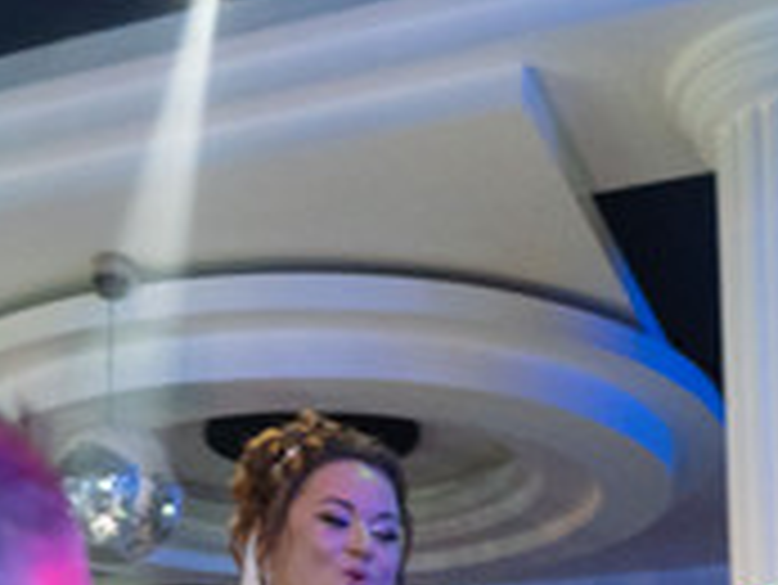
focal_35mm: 71
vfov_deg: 19.1
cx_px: 342
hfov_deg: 27.4
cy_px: 776
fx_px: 1597
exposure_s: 1/60
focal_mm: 13
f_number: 1.4
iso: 1600
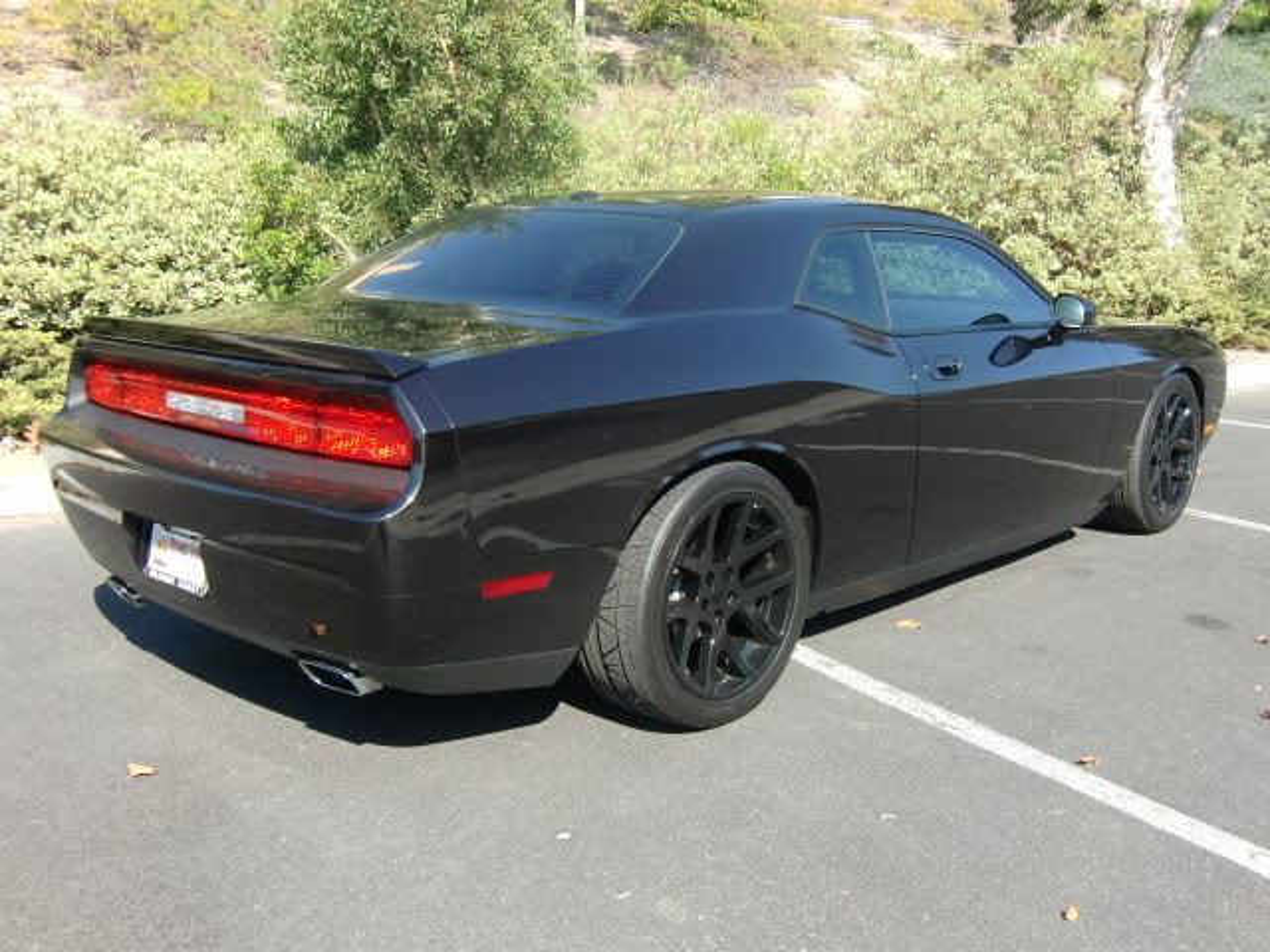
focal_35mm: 34
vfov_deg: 41.8
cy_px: 476
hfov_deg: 54.0
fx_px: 1247
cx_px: 635
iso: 64
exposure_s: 1/250
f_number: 3.6
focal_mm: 6.1
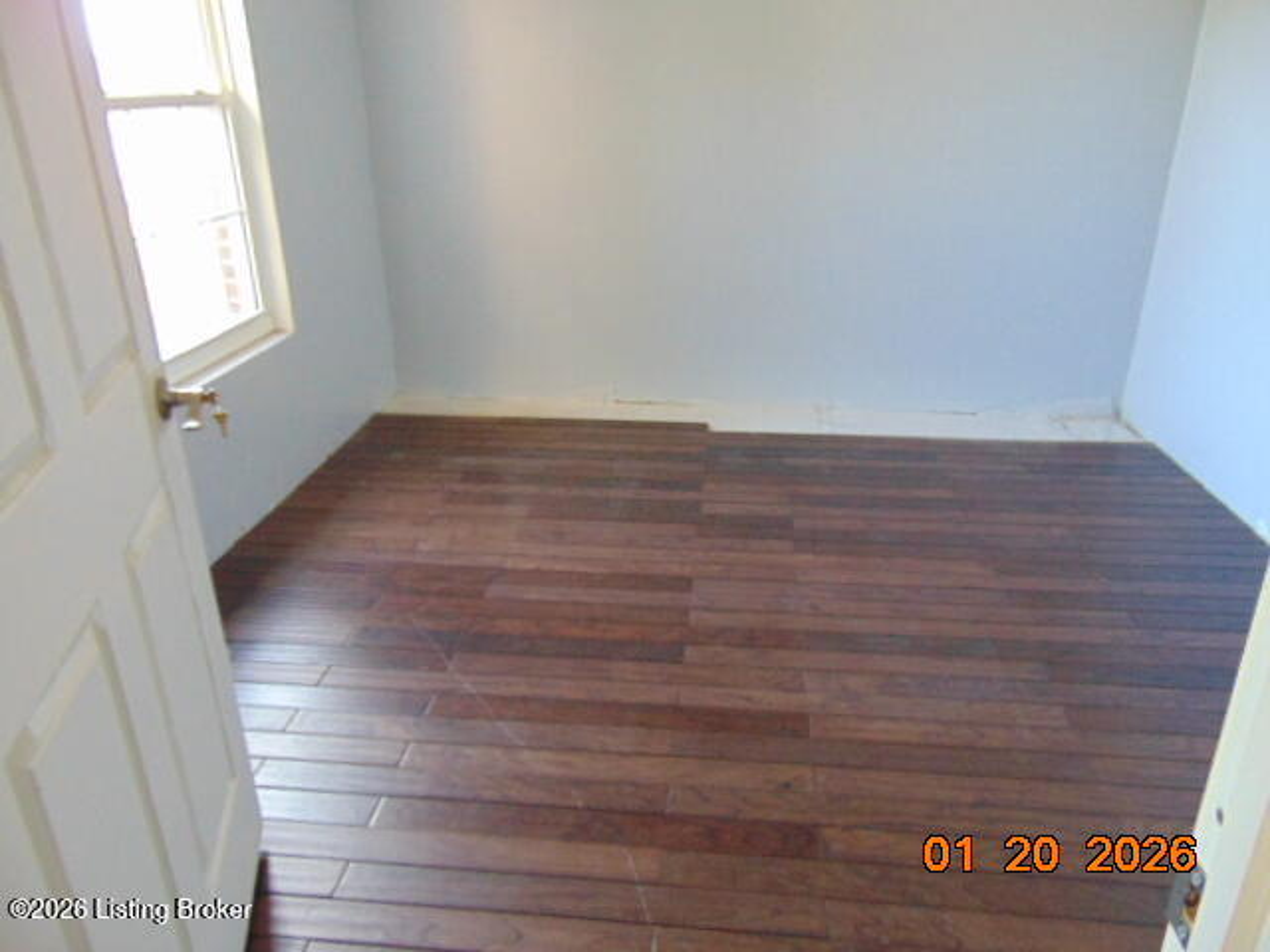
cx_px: 635
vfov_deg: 54.9
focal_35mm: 25
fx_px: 917
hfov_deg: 69.4
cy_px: 476
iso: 400
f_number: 3
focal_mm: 4.5
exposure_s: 1/25
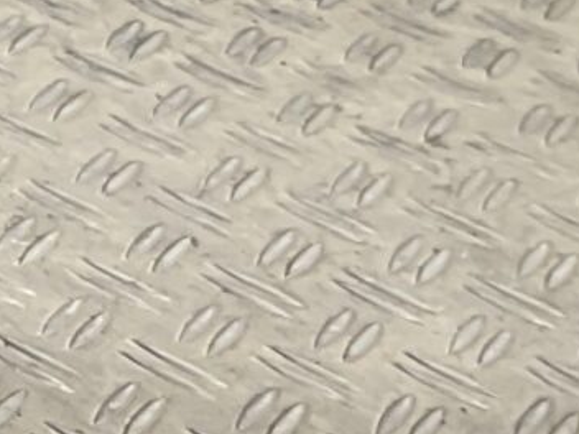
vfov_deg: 6.8
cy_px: -378
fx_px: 3529
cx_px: -1161
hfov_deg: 8.0
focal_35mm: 211
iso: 16
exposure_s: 1/171
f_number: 1.8
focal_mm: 3
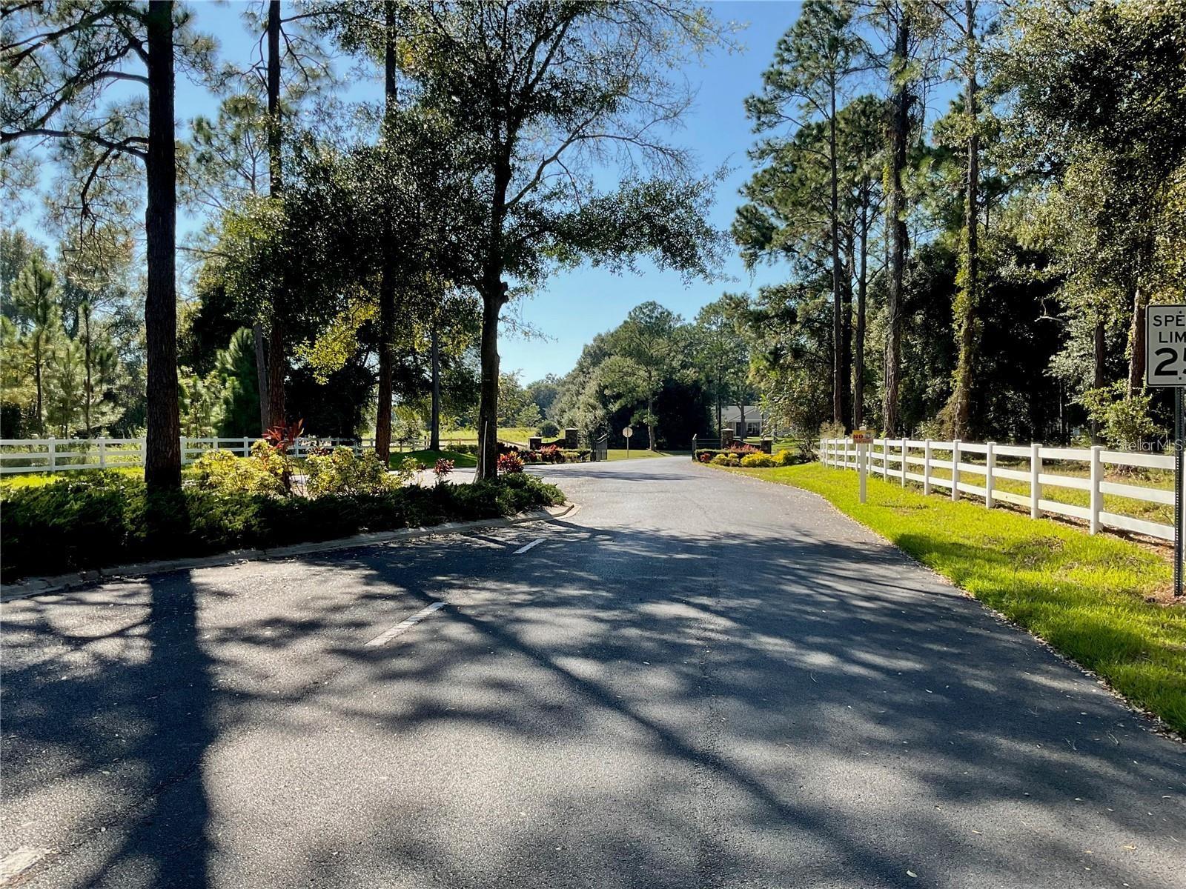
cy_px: 444
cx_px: 593
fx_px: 994
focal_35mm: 29
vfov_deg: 48.2
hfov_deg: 61.7
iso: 16
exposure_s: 1/944
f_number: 1.8
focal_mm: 3
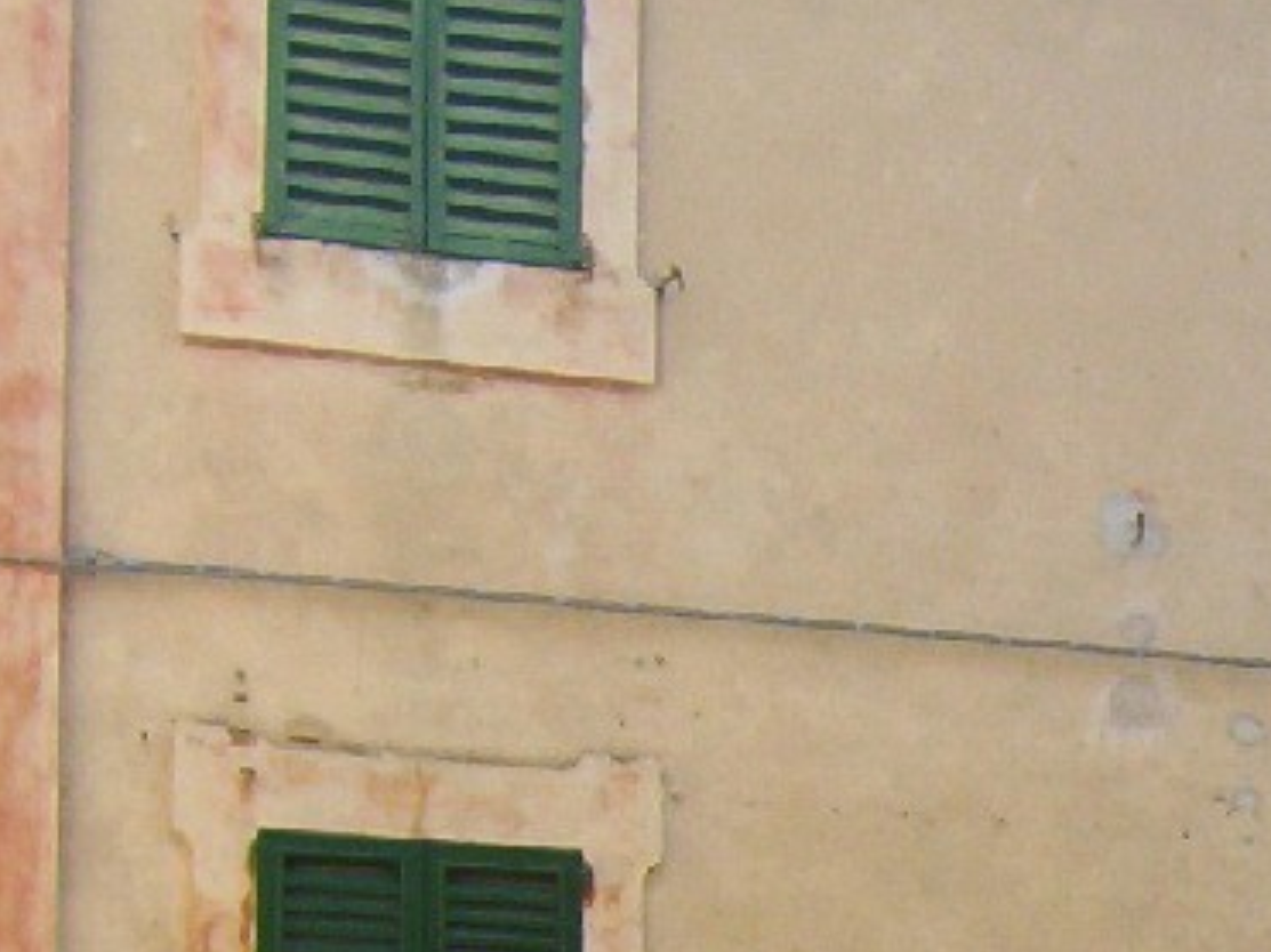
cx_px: 1528
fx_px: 4221
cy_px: 1438
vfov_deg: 12.2
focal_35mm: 115
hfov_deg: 16.4
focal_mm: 5.54
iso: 100
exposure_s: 1/908
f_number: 2.76
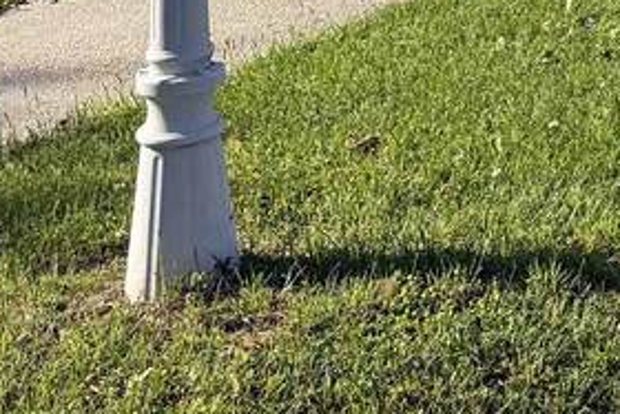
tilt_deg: -2.1
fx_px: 1964
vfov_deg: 10.8
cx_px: 1209
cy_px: -454
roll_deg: -0.1
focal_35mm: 114
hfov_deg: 14.9
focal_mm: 6.76
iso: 80
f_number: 1.78
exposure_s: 1/3759
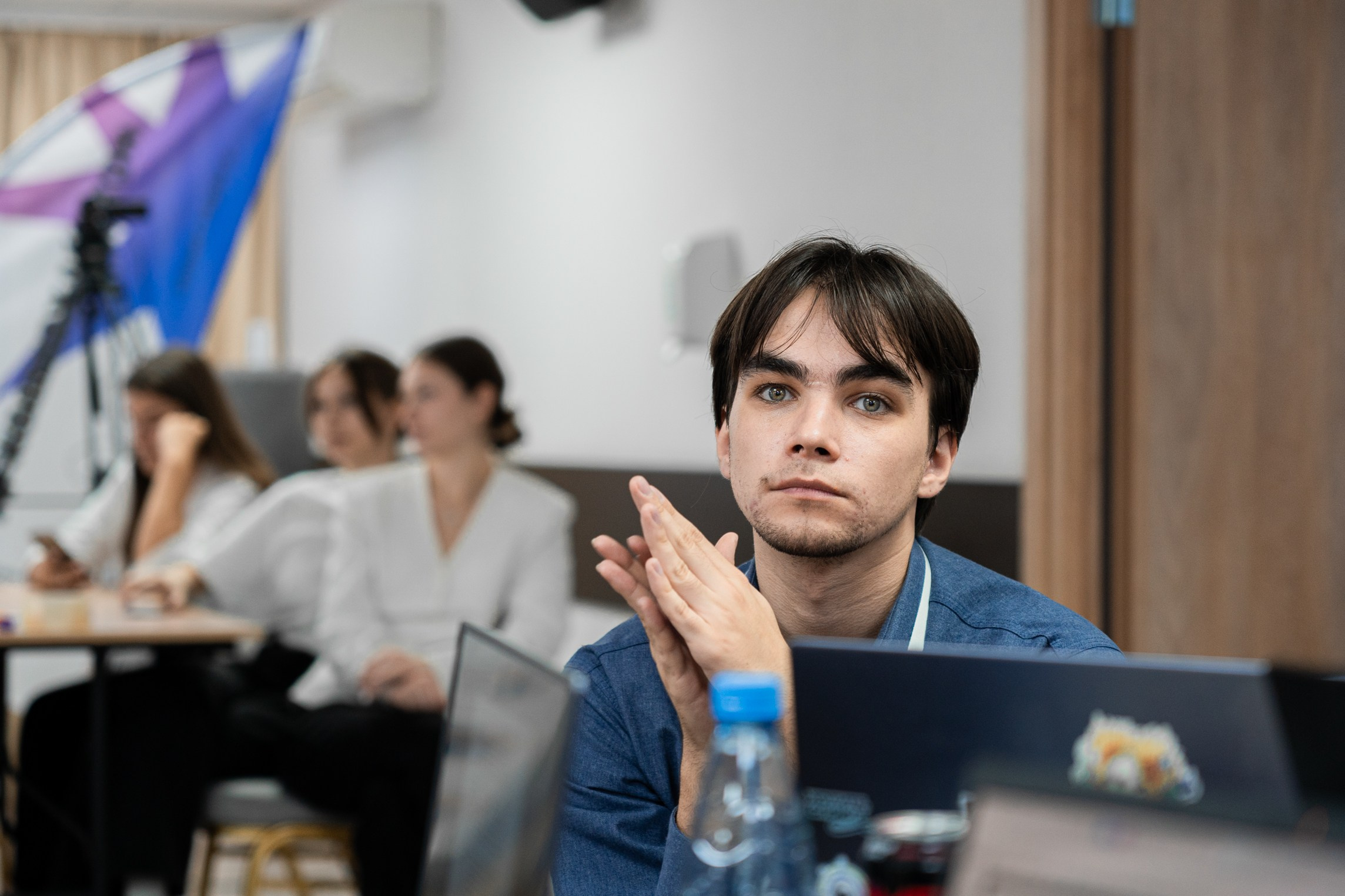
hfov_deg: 24.7
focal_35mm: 82
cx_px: 647
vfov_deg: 16.6
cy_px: 385
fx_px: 3074
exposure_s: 1/125
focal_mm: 70
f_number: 2.8
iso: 640
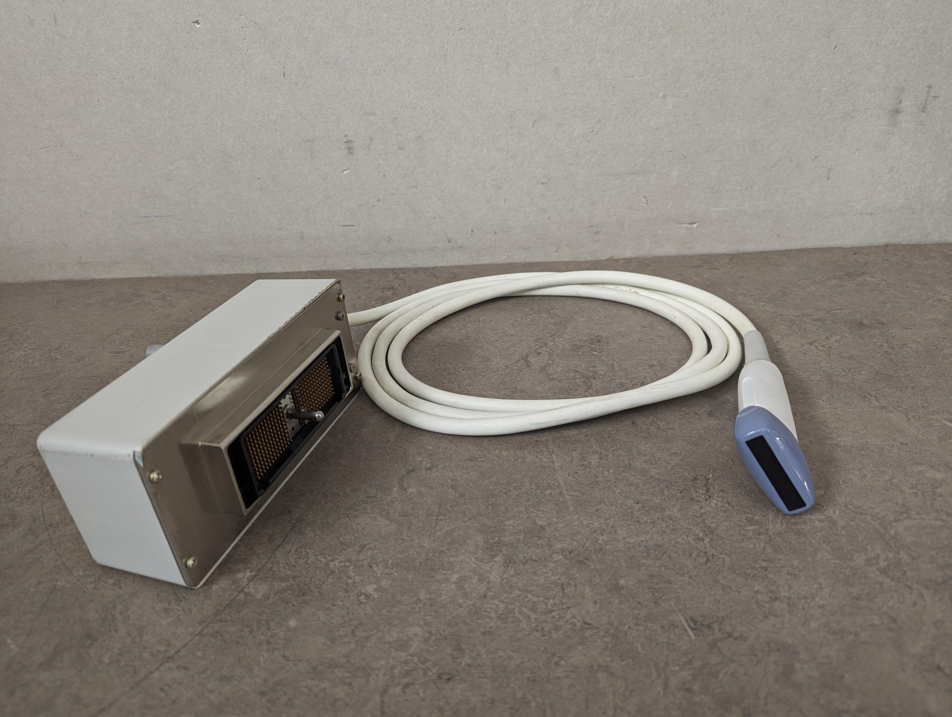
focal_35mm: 24
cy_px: 358
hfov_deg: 71.5
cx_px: 476
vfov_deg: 56.9
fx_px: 661
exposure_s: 1/25
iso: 118
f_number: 1.85
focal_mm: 6.81
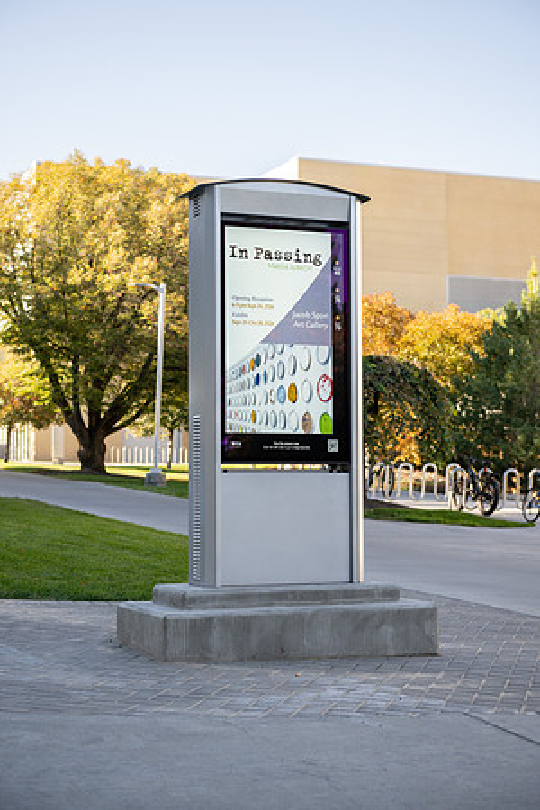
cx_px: 270
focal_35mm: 62
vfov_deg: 32.4
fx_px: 1395
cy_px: 405
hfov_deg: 21.9
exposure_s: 1/400
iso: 200
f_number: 4
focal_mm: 62
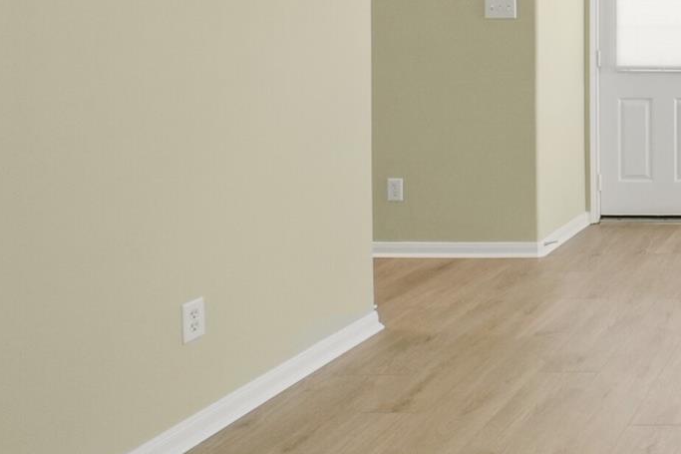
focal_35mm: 42
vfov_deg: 30.2
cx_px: 904
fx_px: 794
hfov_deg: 33.0
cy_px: 26
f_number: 11
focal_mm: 14
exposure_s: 1/30
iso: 500
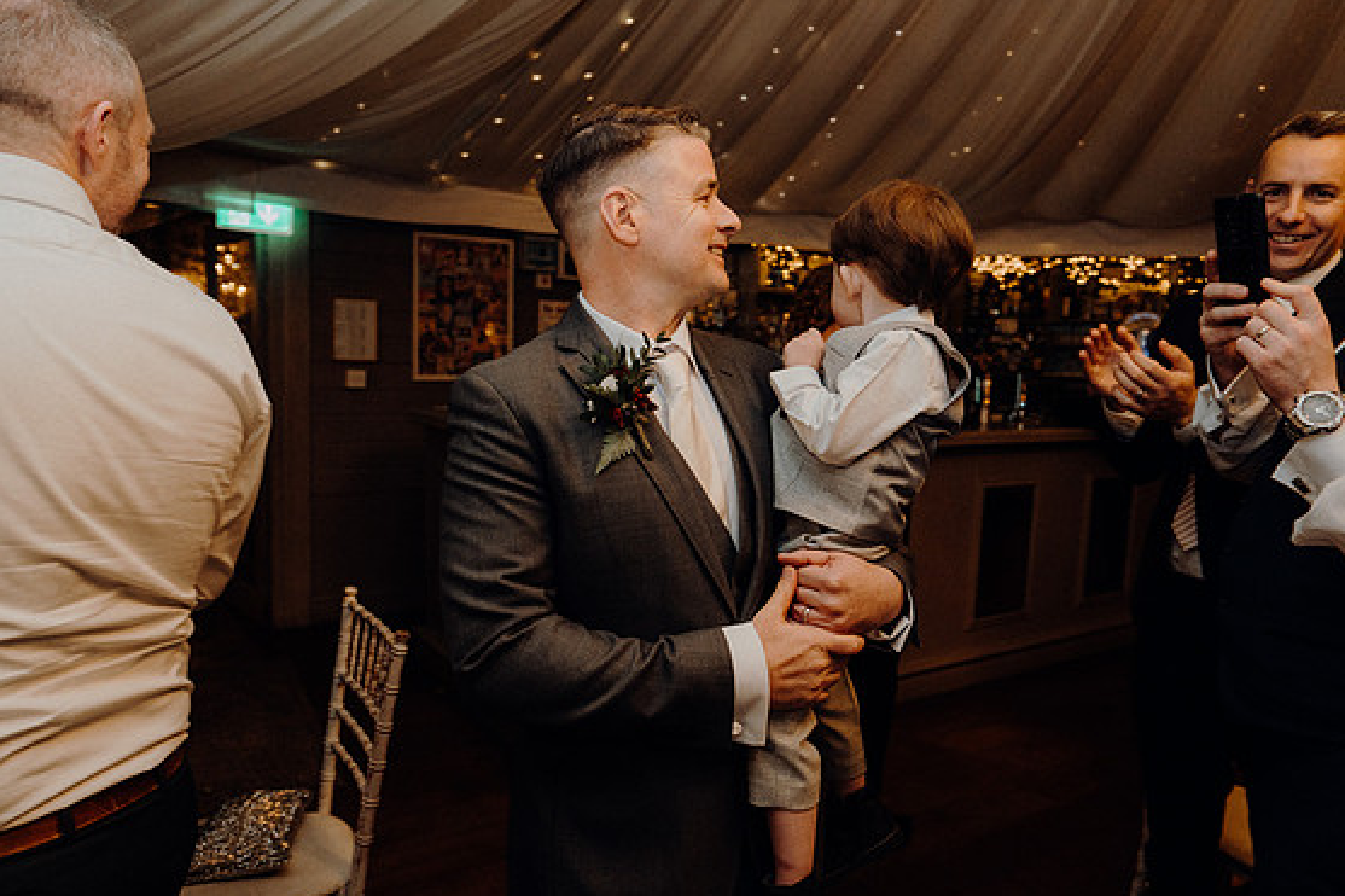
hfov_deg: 71.5
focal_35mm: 25
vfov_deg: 51.2
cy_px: 465
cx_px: 659
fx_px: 934
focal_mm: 24
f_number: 3.5
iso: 2500
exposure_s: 1/160
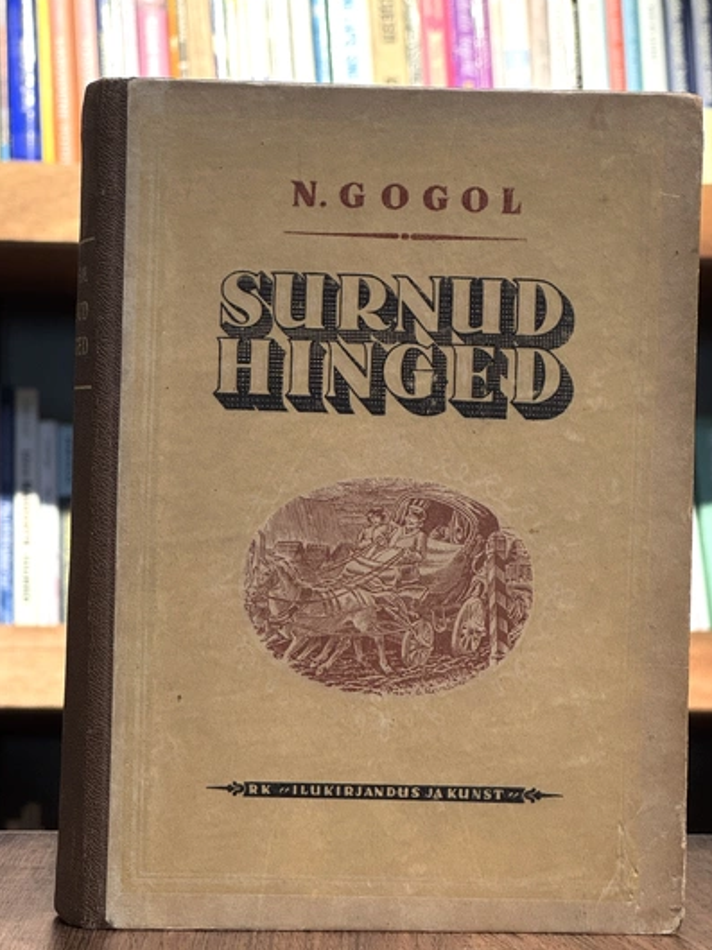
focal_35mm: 99
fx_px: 2717
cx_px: 379
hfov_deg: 14.9
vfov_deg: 19.8
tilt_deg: +0.8
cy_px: 485
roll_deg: -1.4
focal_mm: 9
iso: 250
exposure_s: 1/67
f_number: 2.8
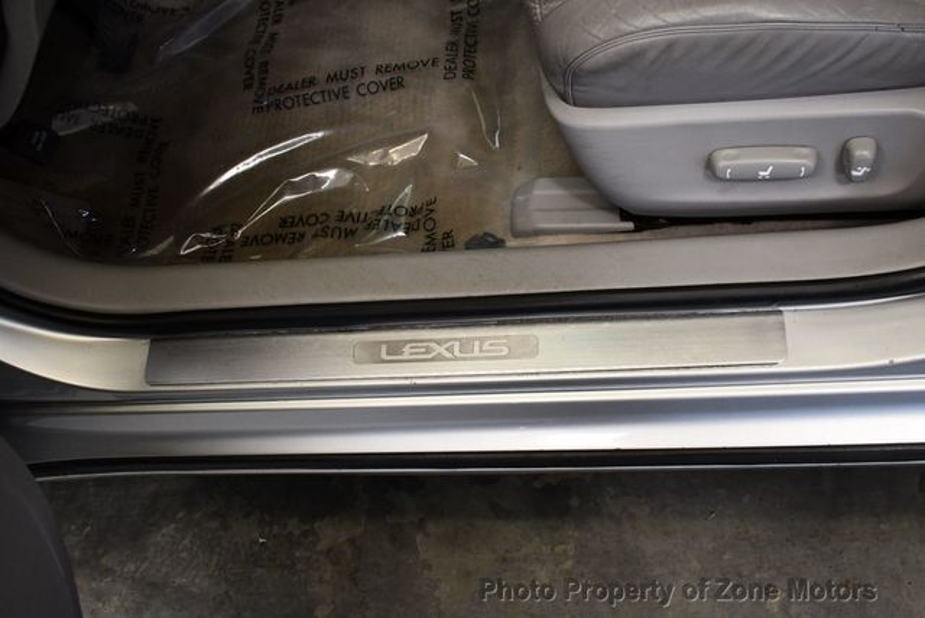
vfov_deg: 36.9
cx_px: 462
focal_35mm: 36
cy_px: 309
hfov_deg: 53.1
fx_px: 926
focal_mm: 18
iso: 1250
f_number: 3.5
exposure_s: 1/125
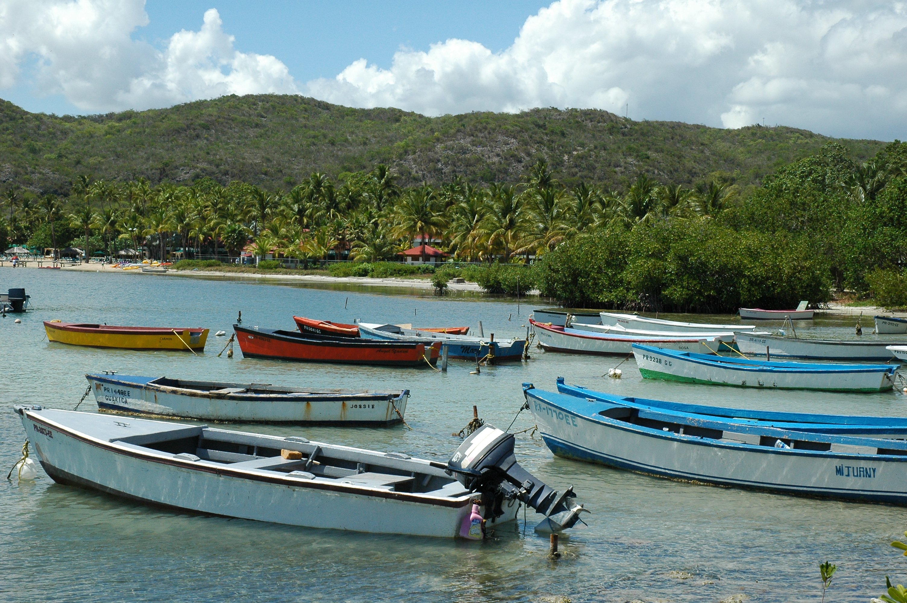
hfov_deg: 33.4
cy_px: 302
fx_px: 1510
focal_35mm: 60
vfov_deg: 22.6
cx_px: 454
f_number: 11
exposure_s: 1/500
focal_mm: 40
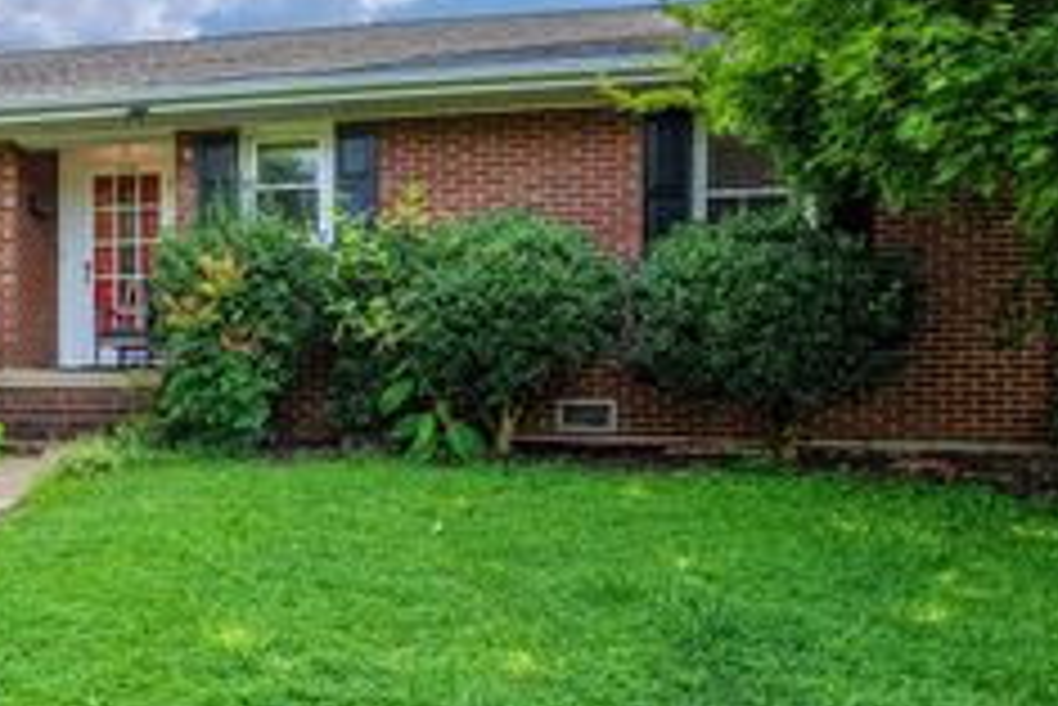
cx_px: 194
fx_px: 1000
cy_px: 380
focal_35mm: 34
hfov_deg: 51.8
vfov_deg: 38.9
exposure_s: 1/640
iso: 320
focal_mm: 16
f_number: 8
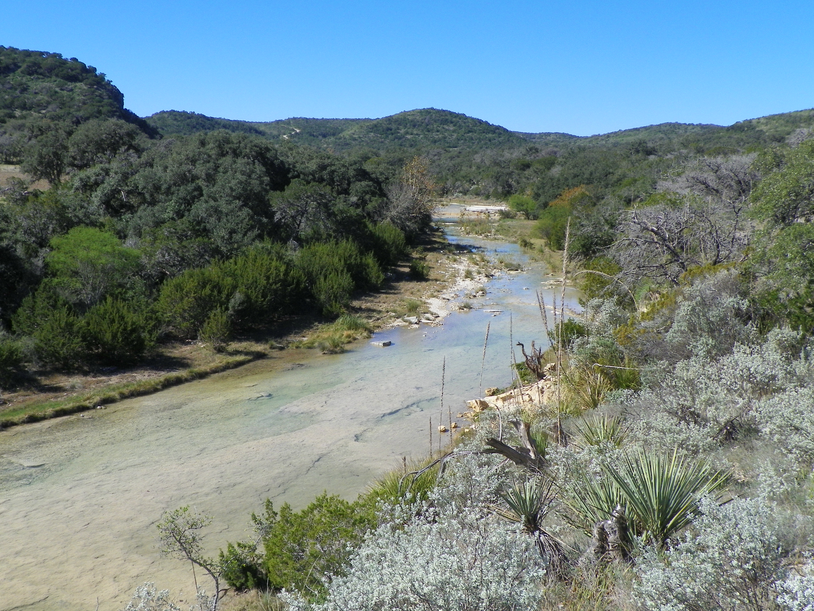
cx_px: 363
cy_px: 297
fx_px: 941
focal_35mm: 40
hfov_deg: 46.7
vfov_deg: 36.0
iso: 64
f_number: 5.6
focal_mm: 6.1
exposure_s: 1/320
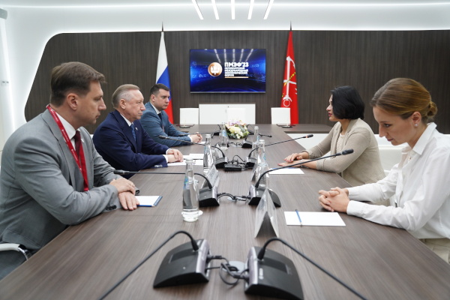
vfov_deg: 44.7
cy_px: 150
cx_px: 225
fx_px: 365
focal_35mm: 29
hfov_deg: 63.3
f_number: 3.5
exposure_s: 1/200
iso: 2000
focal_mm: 29.2
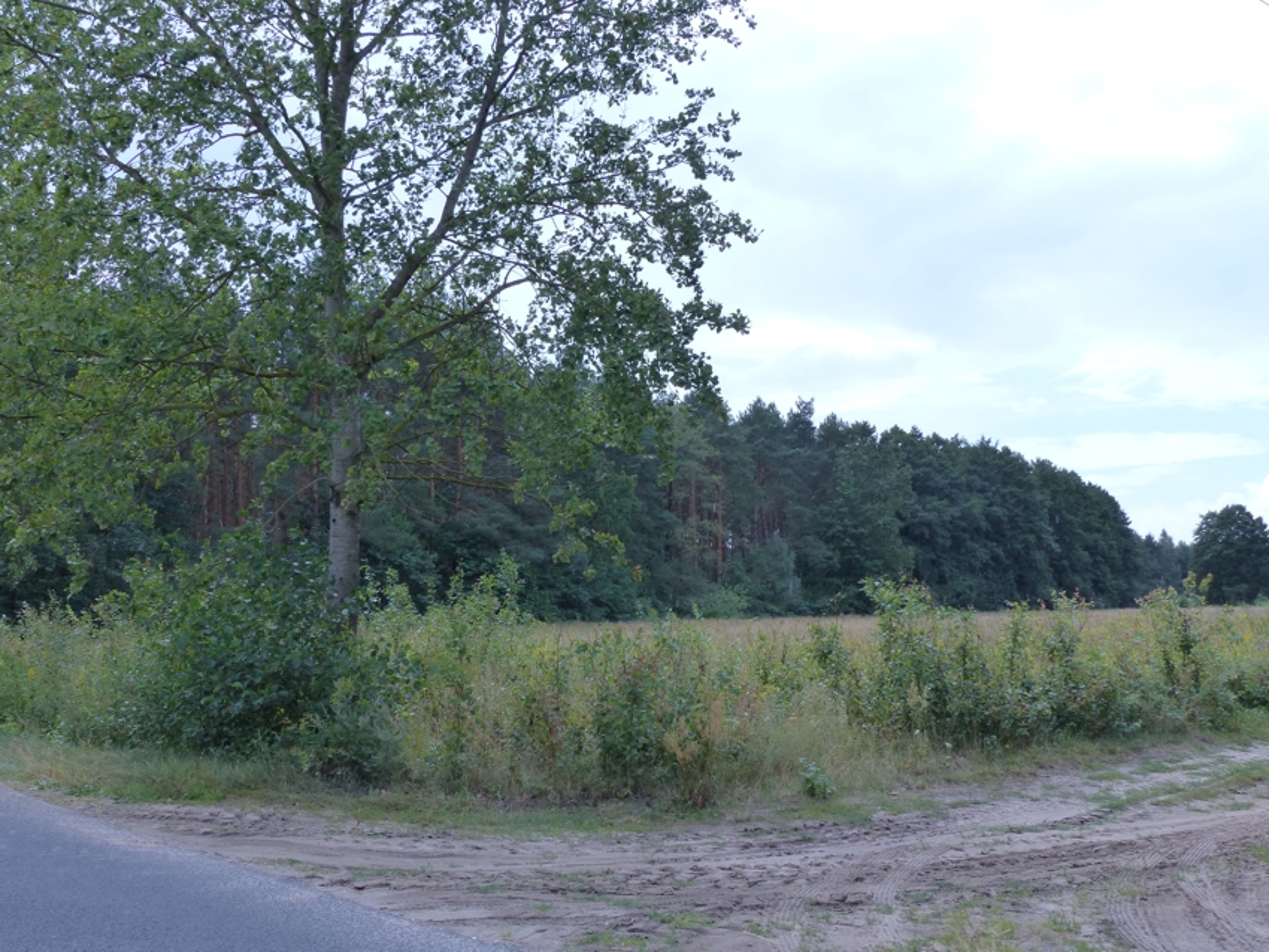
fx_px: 1430
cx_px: 634
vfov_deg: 36.8
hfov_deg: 47.9
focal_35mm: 39
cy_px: 476
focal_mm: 7
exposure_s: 1/640
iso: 160
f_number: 4
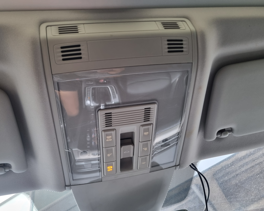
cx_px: 123
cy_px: 108
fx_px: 219
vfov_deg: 51.5
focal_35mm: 28
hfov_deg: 62.1
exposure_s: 1/40
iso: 200
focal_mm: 5.4
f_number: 1.8
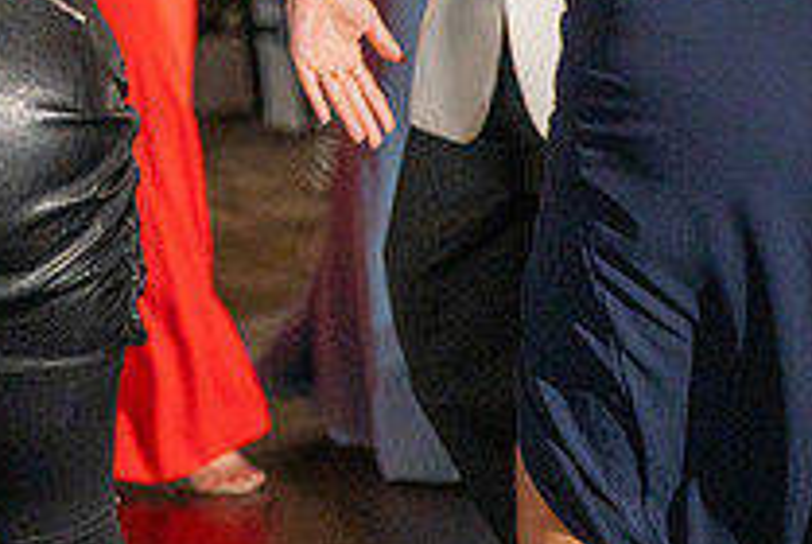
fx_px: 4382
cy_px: -177
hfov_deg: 10.5
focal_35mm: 194
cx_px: 140
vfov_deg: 7.0
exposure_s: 1/200
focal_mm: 70
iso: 1600
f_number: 2.8
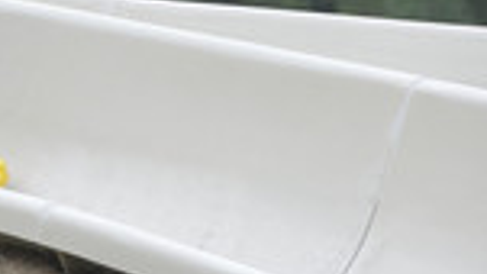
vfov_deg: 2.2
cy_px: 166
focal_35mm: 543
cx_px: -132
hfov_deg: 4.0
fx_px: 7013
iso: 800
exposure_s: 1/640
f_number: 6.3
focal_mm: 195
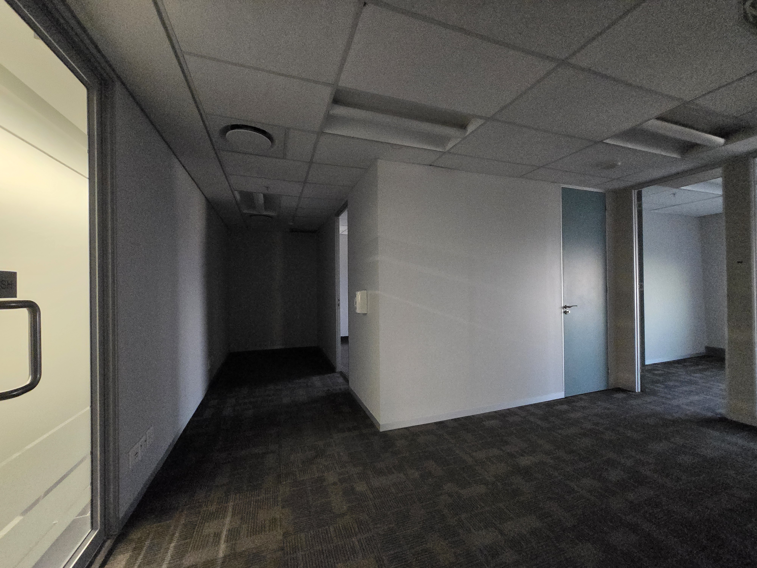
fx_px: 284
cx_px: 378
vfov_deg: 89.9
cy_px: 284
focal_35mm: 13
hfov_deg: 106.2
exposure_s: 1/50
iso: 1000
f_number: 2.2
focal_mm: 1.7
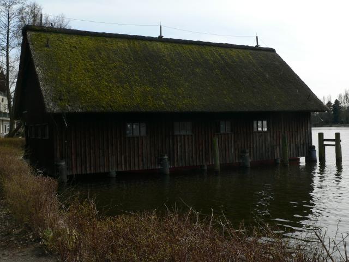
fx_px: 393
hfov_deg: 47.9
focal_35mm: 39
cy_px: 131
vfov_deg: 36.8
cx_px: 174
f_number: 4
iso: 80
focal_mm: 6.5
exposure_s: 1/500
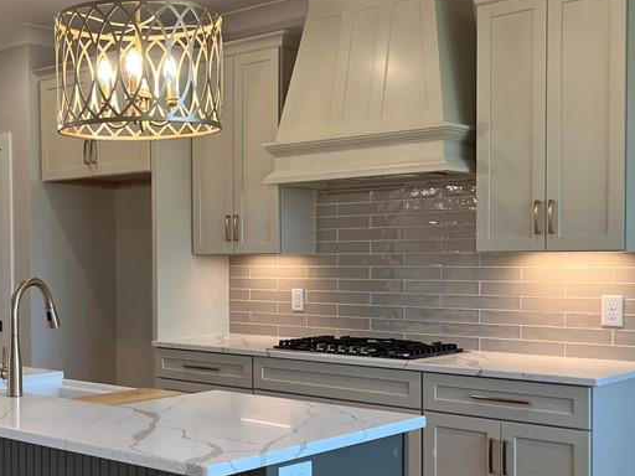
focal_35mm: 52
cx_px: 141
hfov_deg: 35.8
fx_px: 954
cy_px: 279
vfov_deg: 28.0
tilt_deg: -1.4
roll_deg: +1.1
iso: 64
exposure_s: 1/120
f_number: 1.6
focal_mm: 5.1
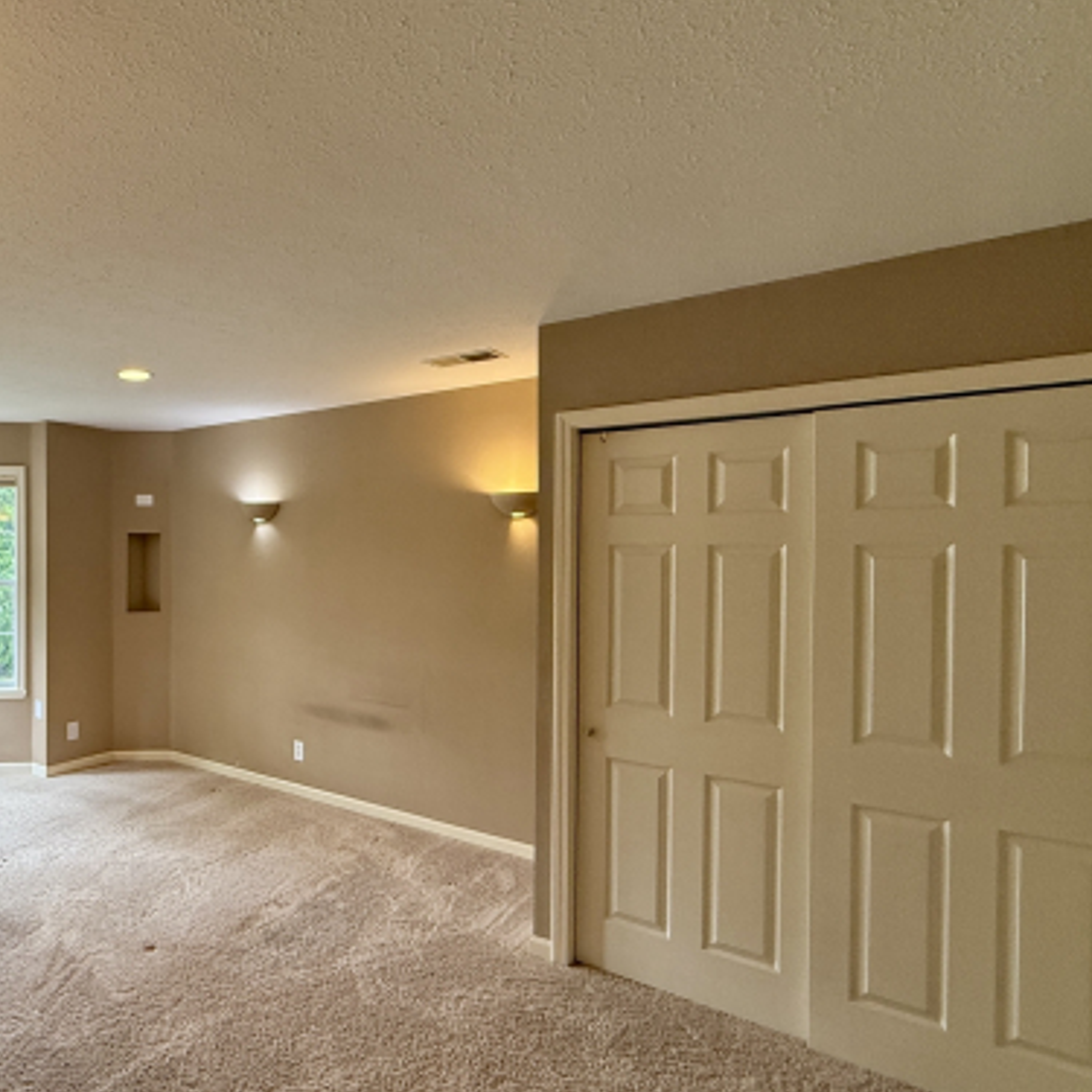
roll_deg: +0.1
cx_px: 272
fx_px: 785
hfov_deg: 65.4
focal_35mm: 22
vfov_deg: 69.6
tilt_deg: -0.6
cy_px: 565
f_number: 2.2
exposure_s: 1/120
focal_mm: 2.22
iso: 250
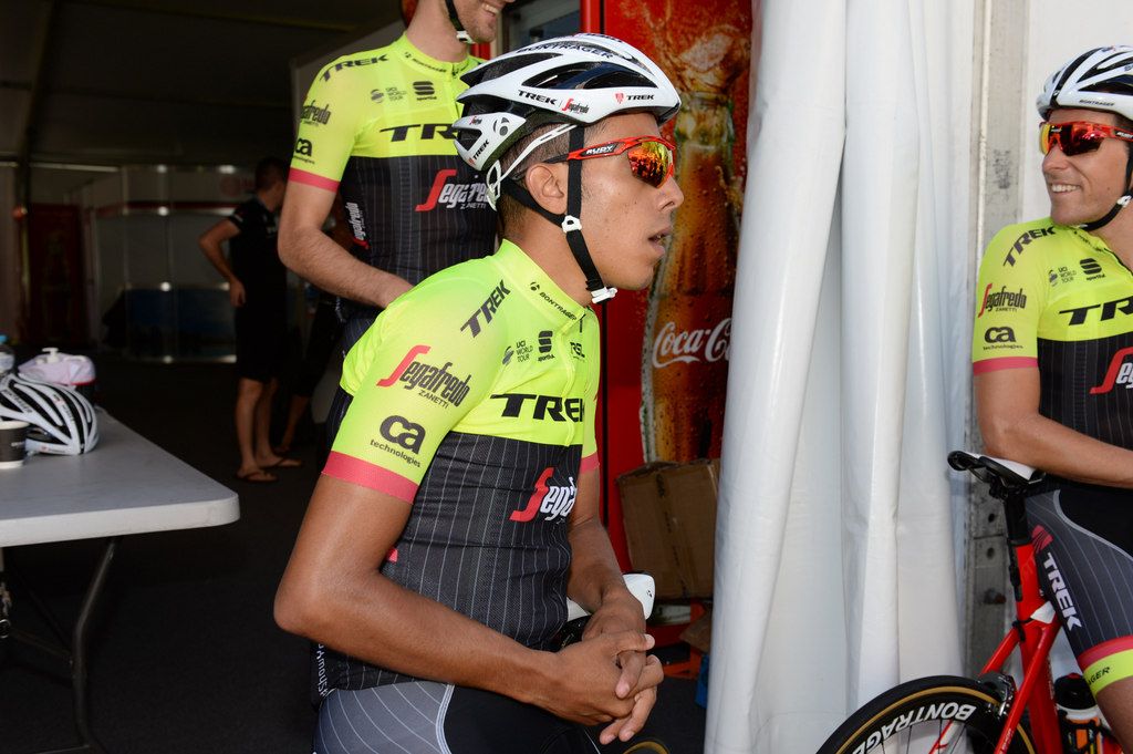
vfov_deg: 35.0
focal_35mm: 38
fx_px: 1195
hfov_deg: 50.7
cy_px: 377
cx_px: 566
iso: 200
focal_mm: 38
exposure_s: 1/250
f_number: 6.3
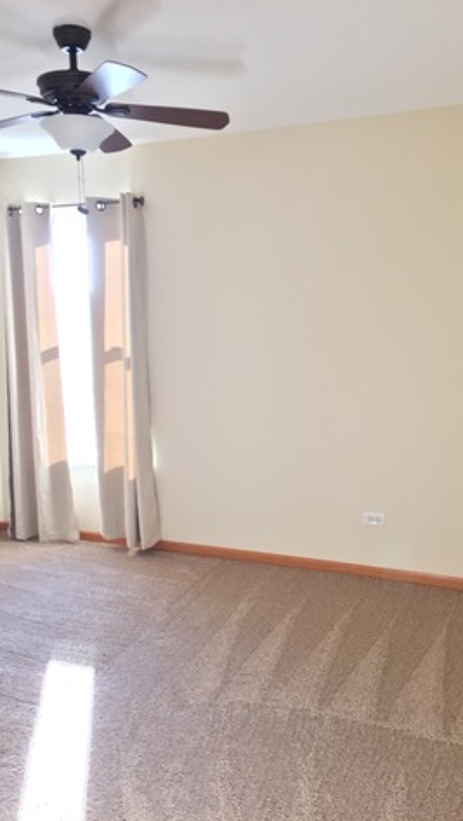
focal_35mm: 32
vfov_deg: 61.0
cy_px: 414
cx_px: 234
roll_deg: +0.3
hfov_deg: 36.7
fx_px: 698
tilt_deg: -8.2
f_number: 2.2
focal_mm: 4.15
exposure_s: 1/30
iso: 64
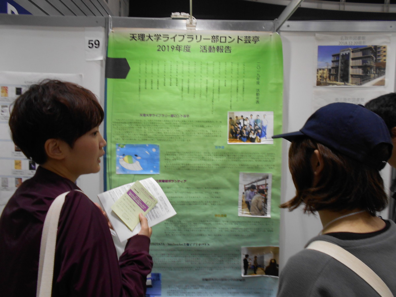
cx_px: 198
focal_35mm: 26
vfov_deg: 53.1
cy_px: 148
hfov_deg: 67.3
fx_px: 297
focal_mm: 4.6
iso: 140
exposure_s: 1/30
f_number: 3.2
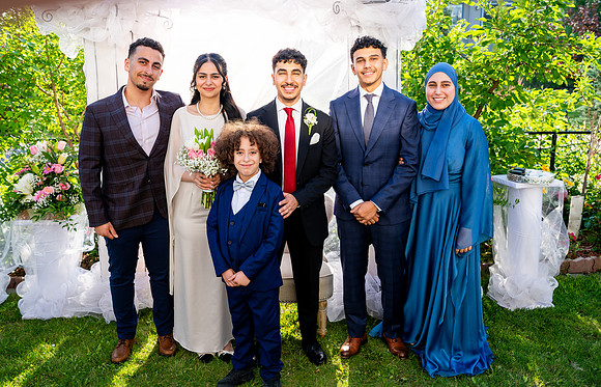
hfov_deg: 62.6
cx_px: 296
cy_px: 175
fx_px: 494
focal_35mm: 30
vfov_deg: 42.7
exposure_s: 1/640
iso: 200
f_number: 3.5
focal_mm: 28
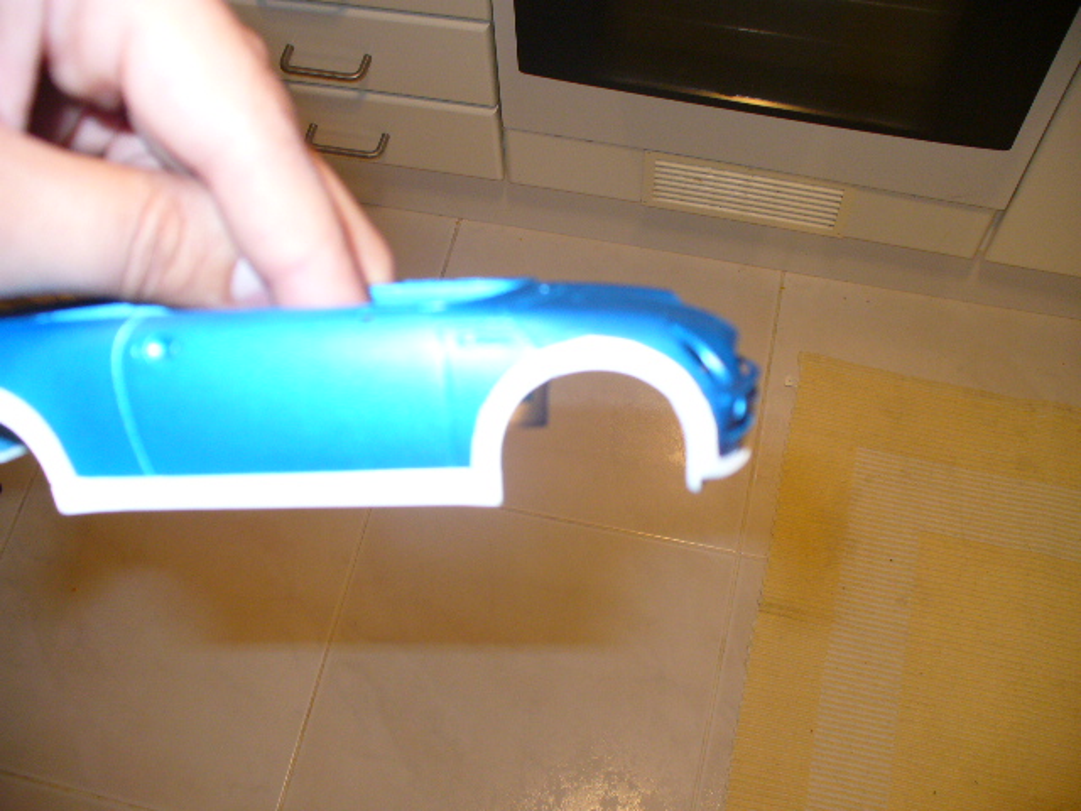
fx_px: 1155
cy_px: 406
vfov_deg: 38.7
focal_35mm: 37
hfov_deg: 50.1
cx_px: 540
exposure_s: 1/30
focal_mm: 6.1
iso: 100
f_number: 2.8
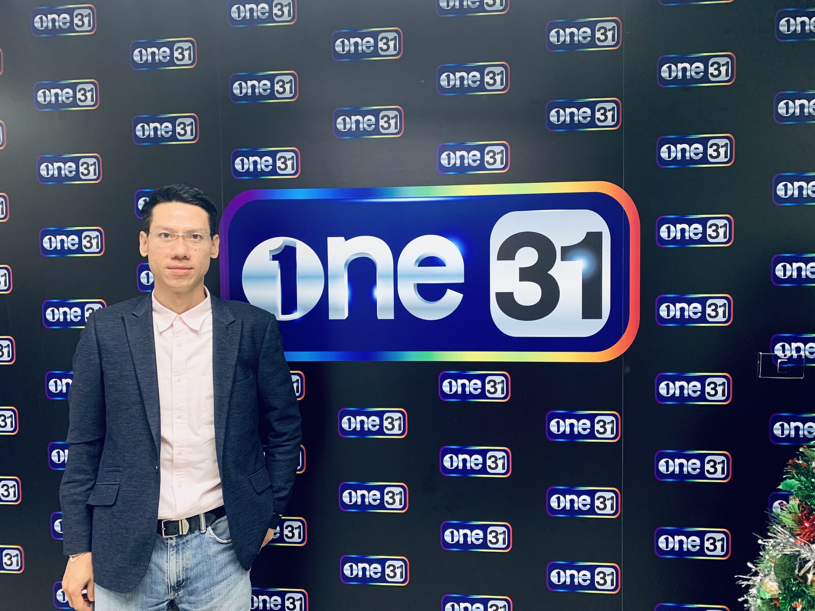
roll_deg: +0.4
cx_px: 408
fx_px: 612
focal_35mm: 26
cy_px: 306
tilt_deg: -2.4
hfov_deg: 67.3
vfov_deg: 53.1
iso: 160
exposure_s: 1/60
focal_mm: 4.25
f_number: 1.8
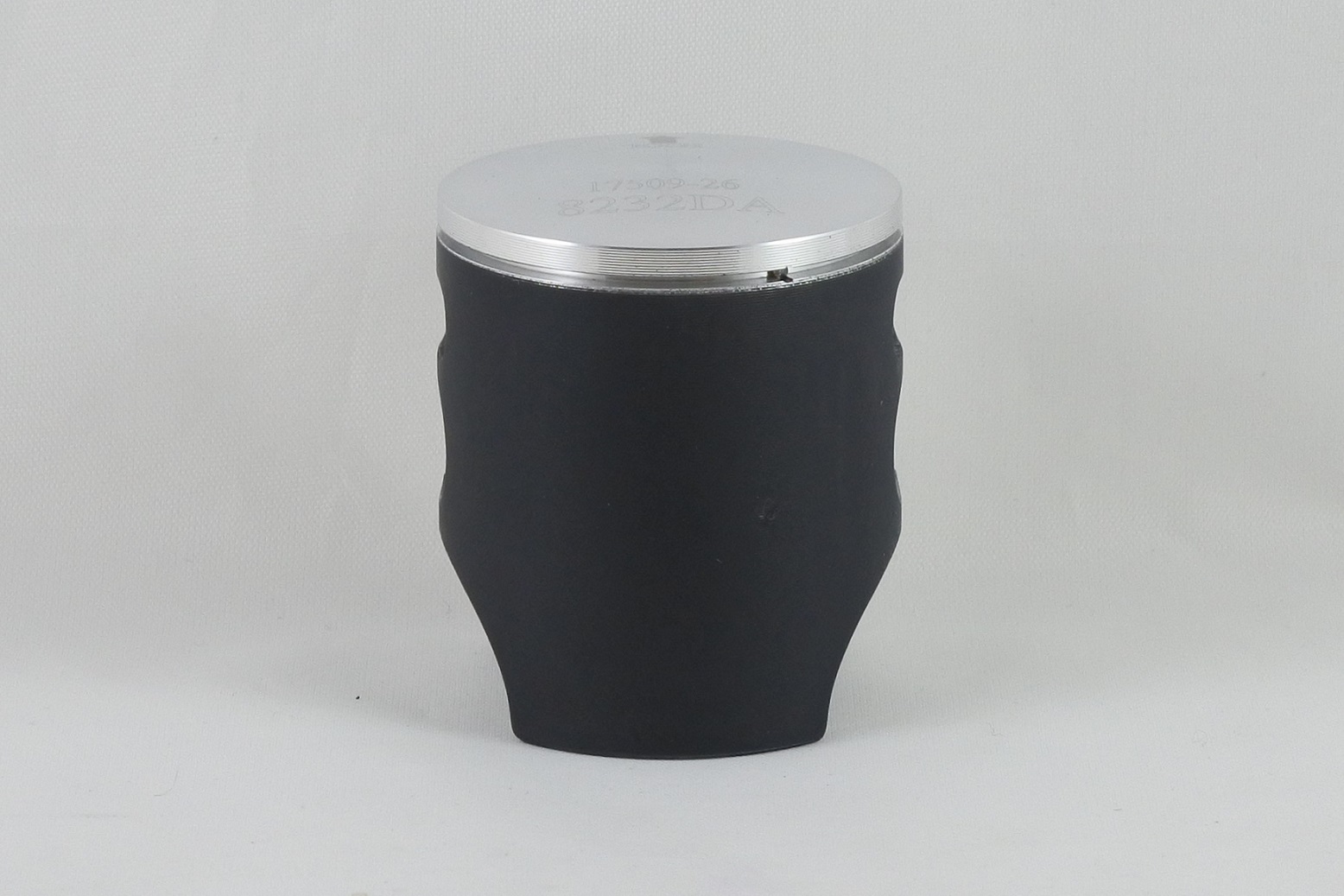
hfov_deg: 31.9
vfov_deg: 21.6
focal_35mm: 63
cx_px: 672
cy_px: 448
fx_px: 2352
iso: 500
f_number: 5
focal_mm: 23.6
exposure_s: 1/125
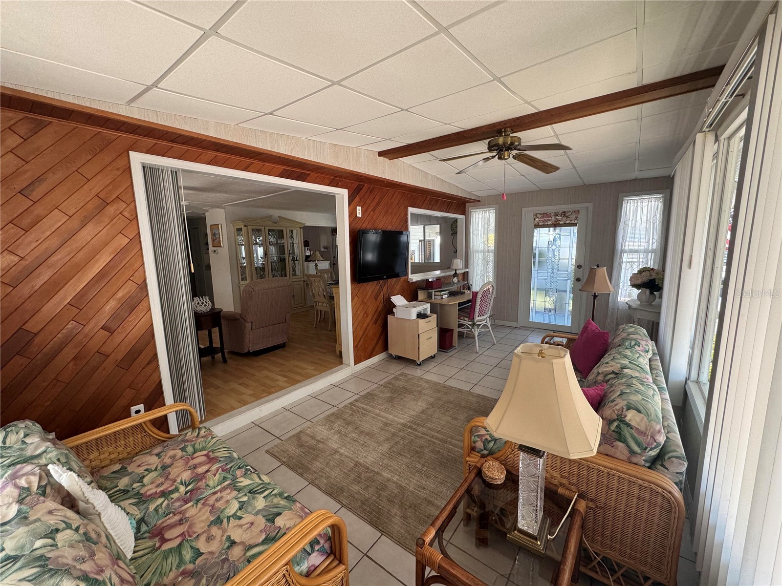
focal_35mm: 14
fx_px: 316
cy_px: 293
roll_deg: +0.2
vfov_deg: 85.7
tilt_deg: -7.6
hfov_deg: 102.1
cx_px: 391
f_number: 2.2
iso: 64
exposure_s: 1/99
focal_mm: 2.22
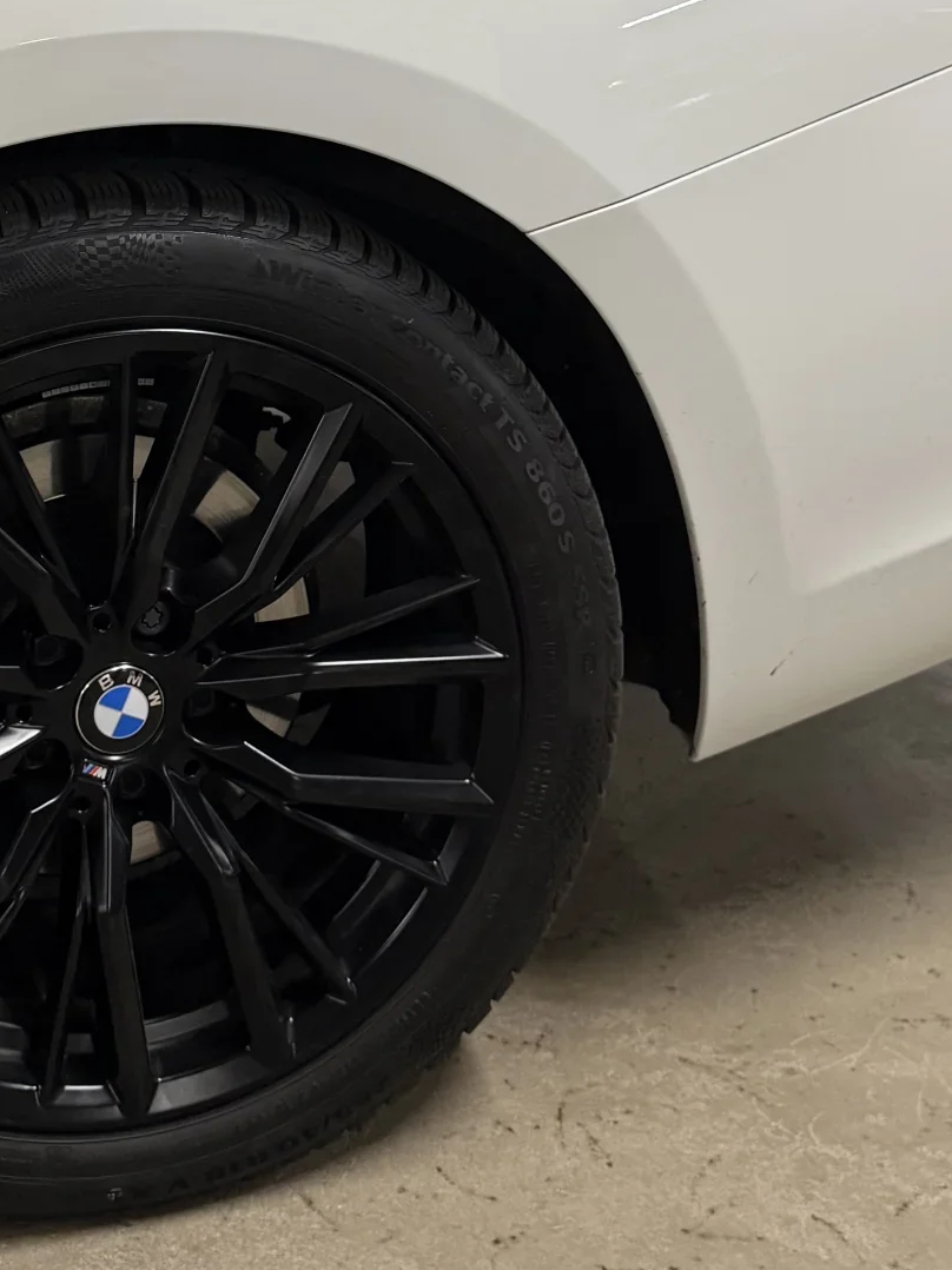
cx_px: 240
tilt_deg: -10.6
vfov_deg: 32.1
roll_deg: -0.4
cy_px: 127
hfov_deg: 25.4
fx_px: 2091
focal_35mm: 57
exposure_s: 1/50
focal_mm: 6.76
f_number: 1.78
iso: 250
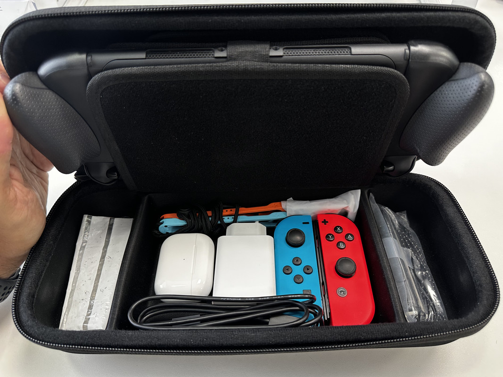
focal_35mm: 24
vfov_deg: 56.8
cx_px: 252
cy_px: 188
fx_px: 349
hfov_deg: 71.6
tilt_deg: -56.8
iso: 125
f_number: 1.78
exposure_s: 1/50
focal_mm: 6.86
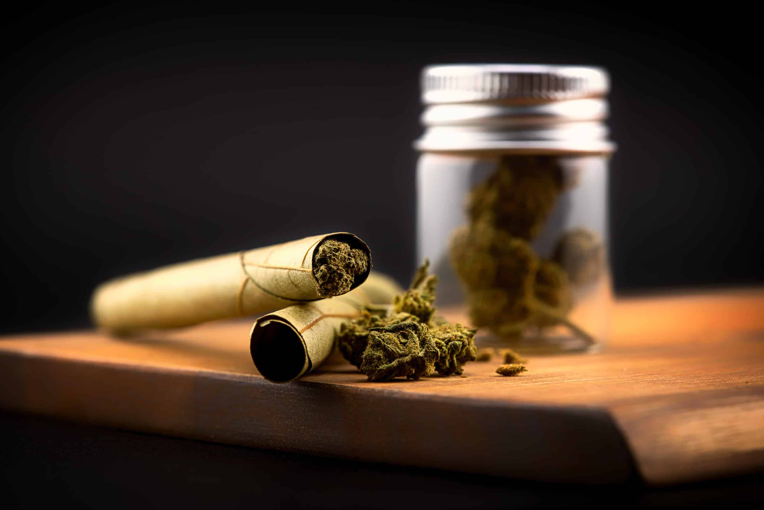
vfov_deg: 15.2
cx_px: 382
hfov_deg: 22.6
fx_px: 1910
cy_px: 255
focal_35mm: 90
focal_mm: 90
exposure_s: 1/50
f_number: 8
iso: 320
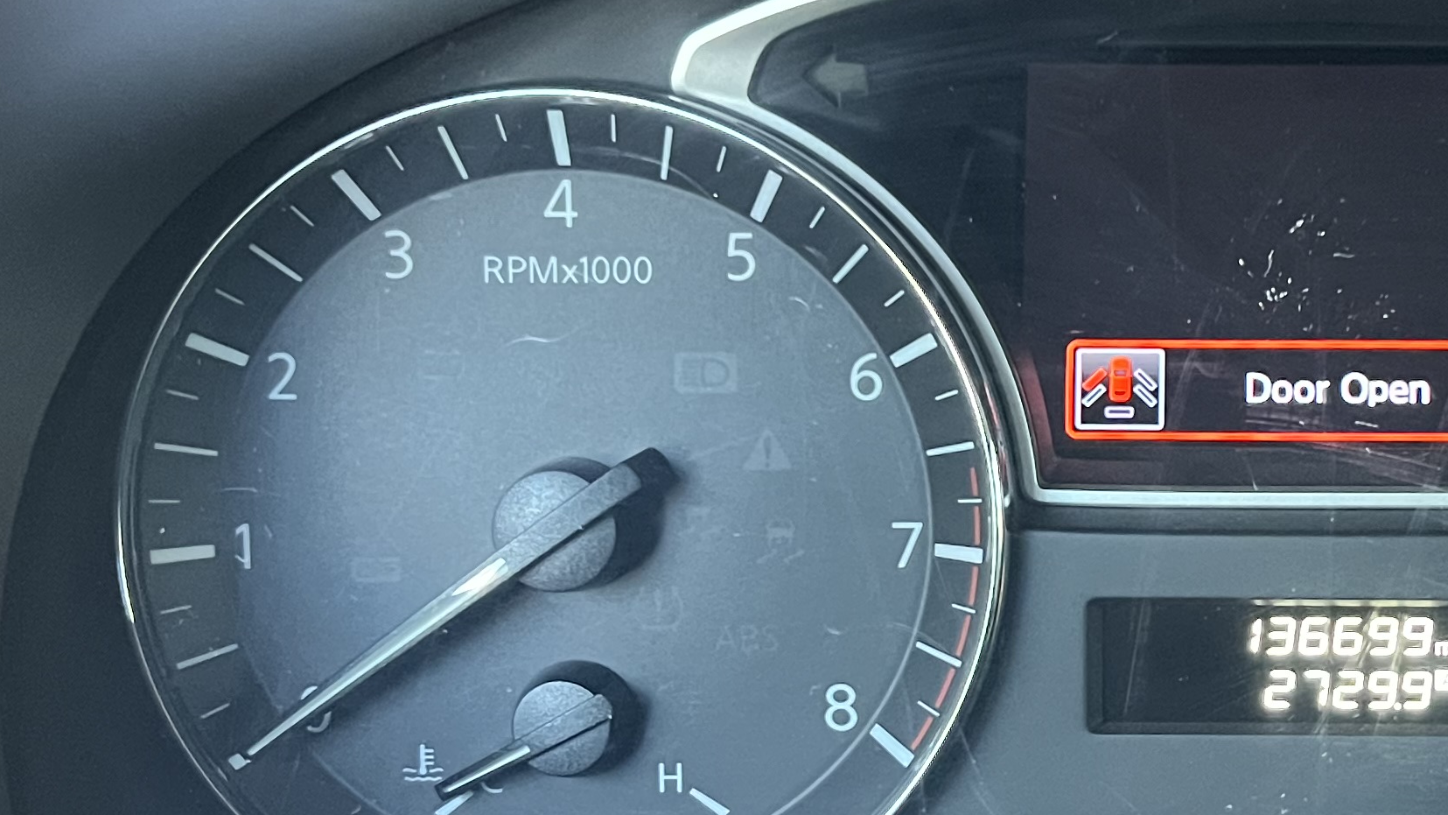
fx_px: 2649
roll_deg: -0.3
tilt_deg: -28.2
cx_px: 1201
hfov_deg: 29.7
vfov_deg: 17.4
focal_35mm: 69
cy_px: 530
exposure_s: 1/48
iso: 500
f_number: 1.5
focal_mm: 5.7
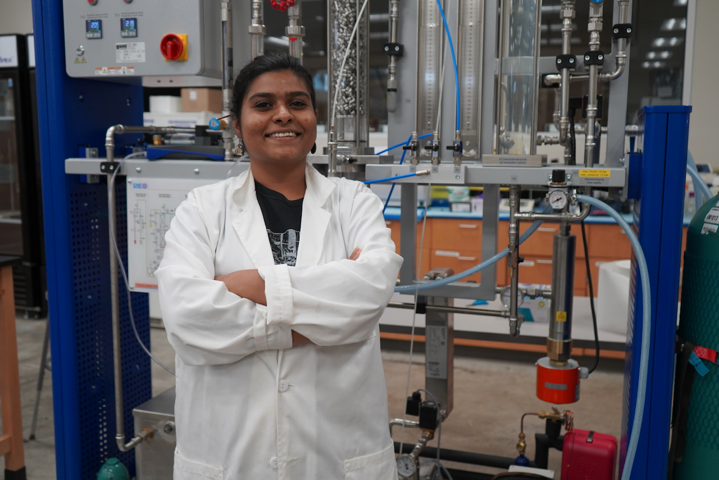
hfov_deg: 54.4
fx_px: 699
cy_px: 240
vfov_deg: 37.9
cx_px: 360
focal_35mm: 35
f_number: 4
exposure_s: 1/160
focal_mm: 35
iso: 1600
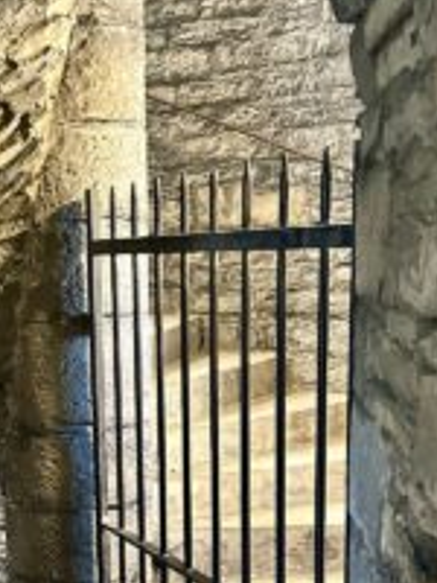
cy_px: 455
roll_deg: +1.6
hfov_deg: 23.6
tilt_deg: -11.2
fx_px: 1010
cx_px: 28
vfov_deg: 31.5
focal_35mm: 60
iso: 1000
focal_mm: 6.86
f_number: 1.78
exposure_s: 1/41
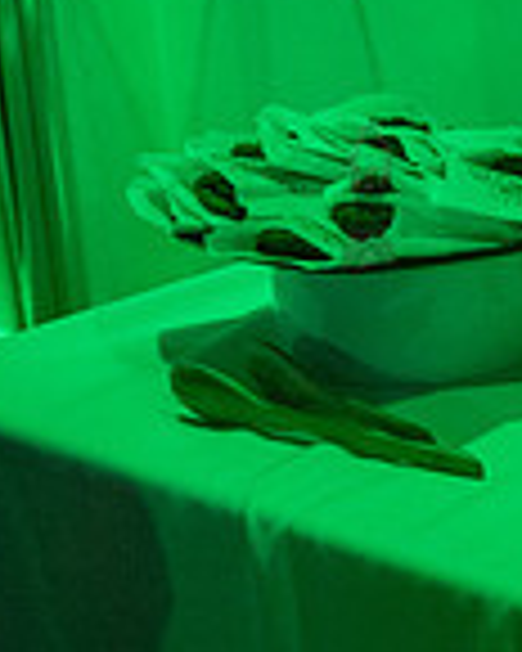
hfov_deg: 13.1
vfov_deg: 21.1
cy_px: 191
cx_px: 1238
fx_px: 1738
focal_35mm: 90
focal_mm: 24
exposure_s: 1/125
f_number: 3.2
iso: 6400
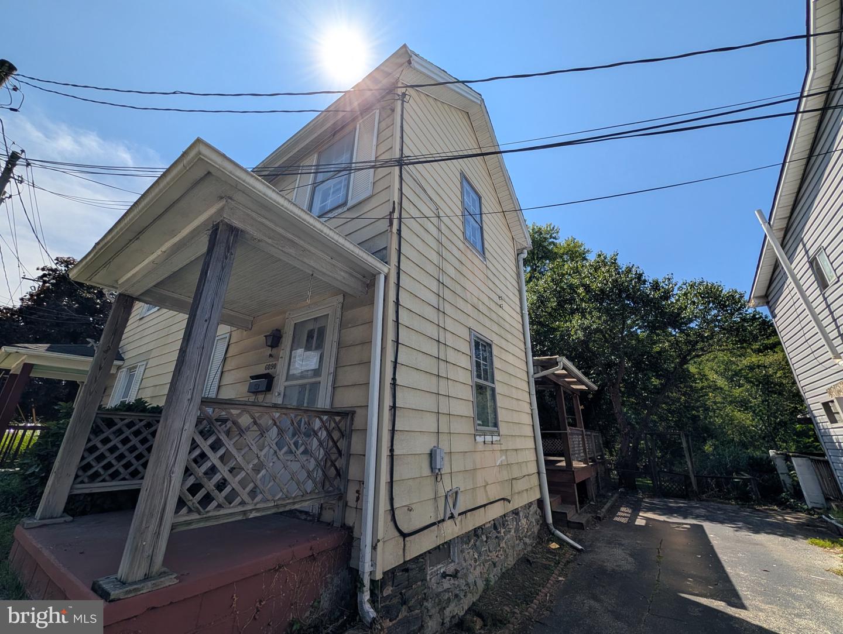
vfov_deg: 94.6
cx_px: 422
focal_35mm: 12
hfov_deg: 110.5
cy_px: 317
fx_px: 293
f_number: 1.7
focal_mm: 2.02
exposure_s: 1/4184
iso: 53
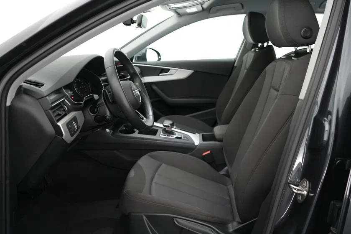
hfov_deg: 65.5
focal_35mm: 28
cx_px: 176
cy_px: 117
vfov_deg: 46.4
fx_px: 273
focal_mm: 28
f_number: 3.5
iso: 5000
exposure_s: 1/160
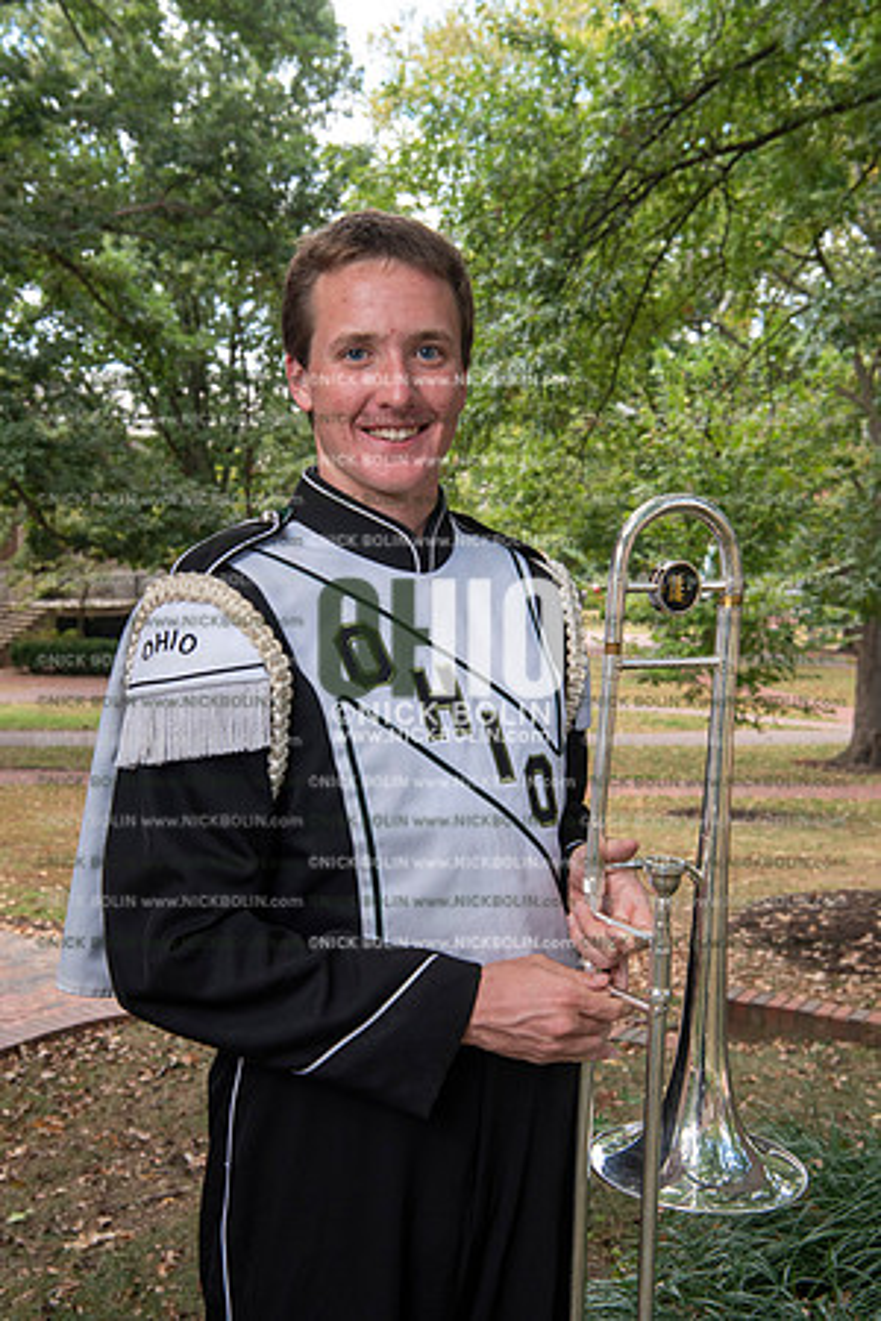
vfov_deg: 41.1
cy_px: 660
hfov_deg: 28.1
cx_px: 440
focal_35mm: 48
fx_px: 1762
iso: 500
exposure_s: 1/100
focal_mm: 48
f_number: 8
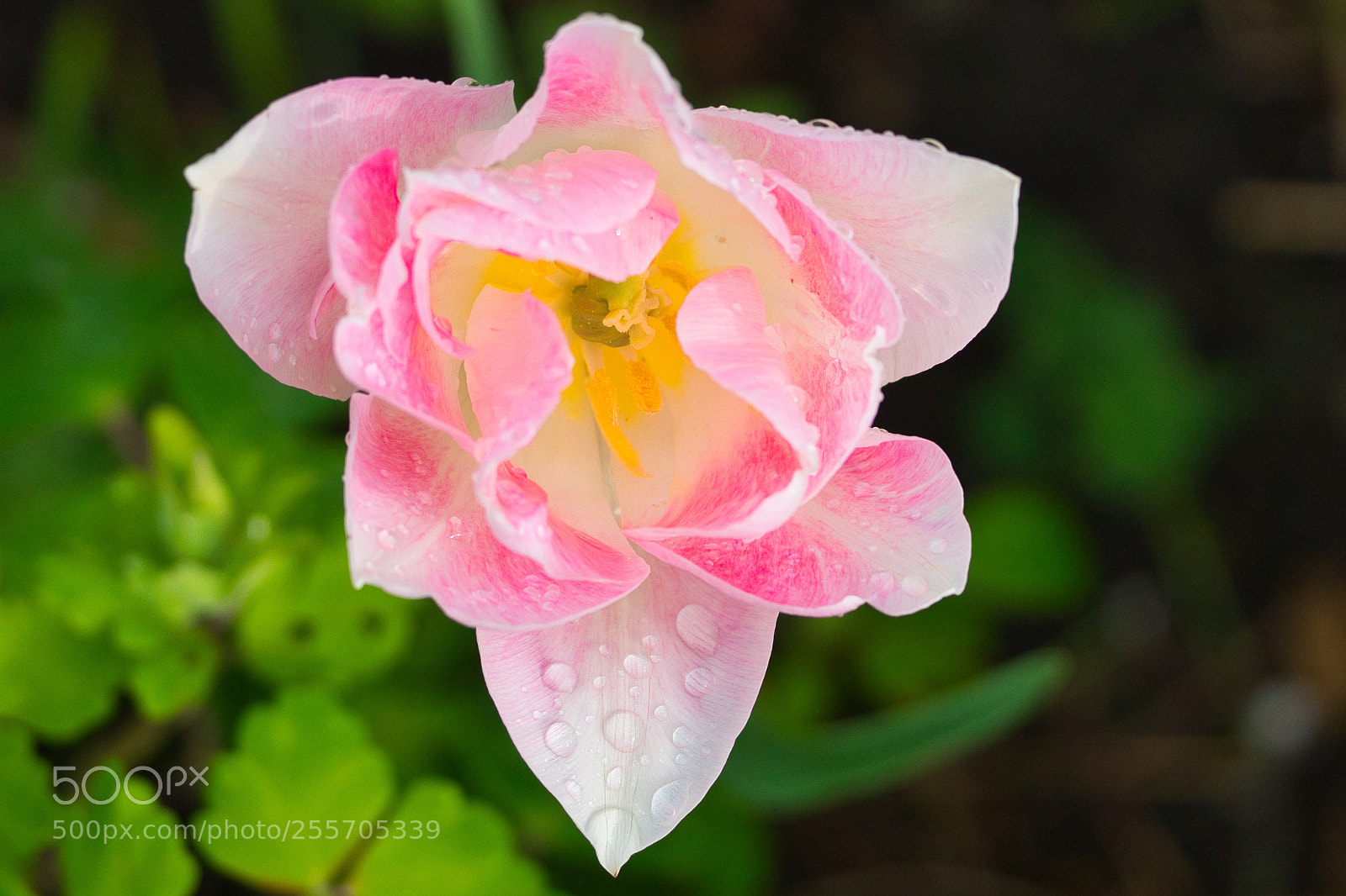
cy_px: 448
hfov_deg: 7.6
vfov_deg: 5.1
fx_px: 10092
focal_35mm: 270
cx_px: 673
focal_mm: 180
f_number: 5
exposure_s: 1/2500
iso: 800
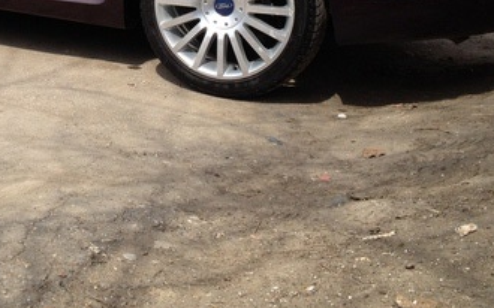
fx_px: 1211
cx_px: 79
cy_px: -108
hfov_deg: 22.6
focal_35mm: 90
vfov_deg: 13.9
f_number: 2.4
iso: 64
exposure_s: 1/968
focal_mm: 4.28
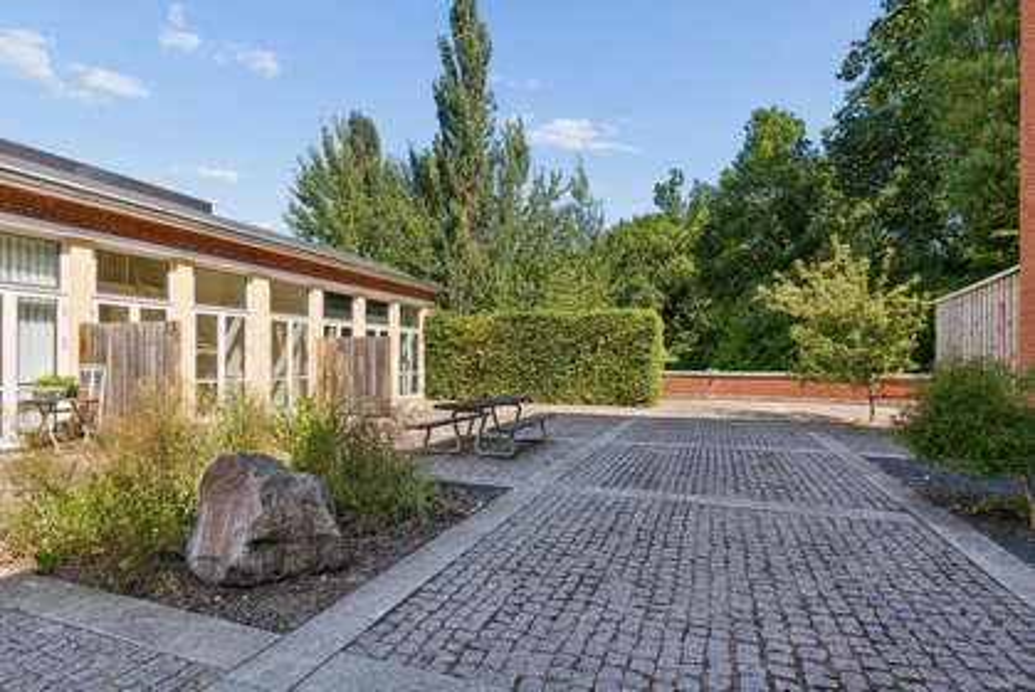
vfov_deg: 67.5
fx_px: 518
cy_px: 346
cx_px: 518
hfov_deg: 90.0
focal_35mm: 18
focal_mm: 12
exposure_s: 1/60
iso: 200
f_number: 8
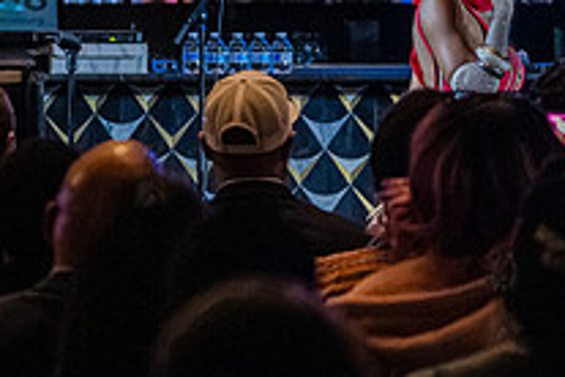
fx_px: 3923
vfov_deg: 5.5
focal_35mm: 250
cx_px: 491
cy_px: 26
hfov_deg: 8.2
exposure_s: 1/320
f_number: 3.2
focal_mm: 87
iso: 16000
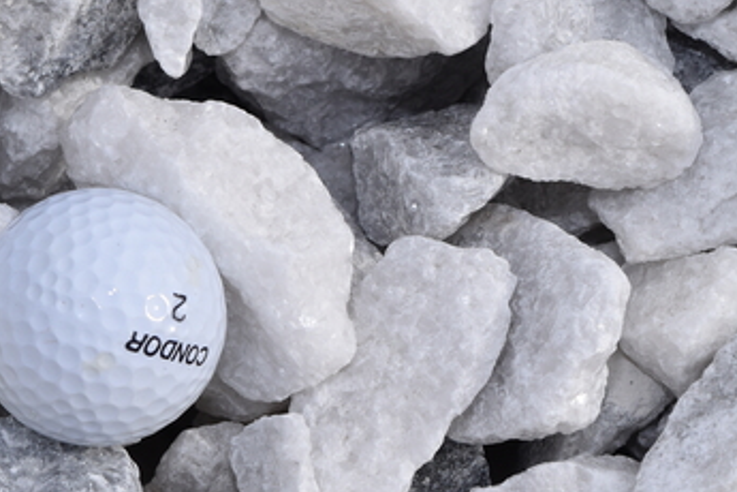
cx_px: 100
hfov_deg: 10.7
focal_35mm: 191
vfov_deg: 7.2
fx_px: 3913
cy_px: 316
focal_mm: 55
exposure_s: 1/400
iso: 200
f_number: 10
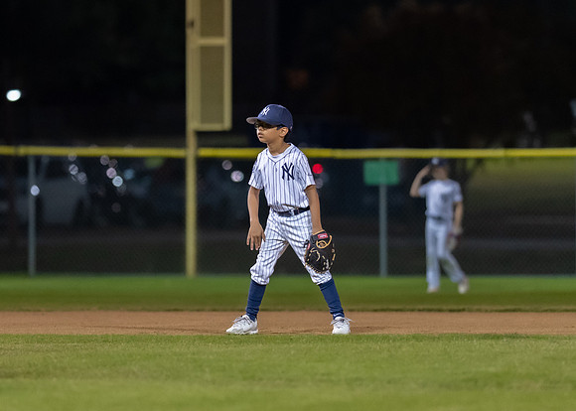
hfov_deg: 6.3
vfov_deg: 4.5
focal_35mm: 320
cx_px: 264
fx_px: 5240
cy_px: 219
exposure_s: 1/1000
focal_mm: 135
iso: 2500
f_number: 1.8
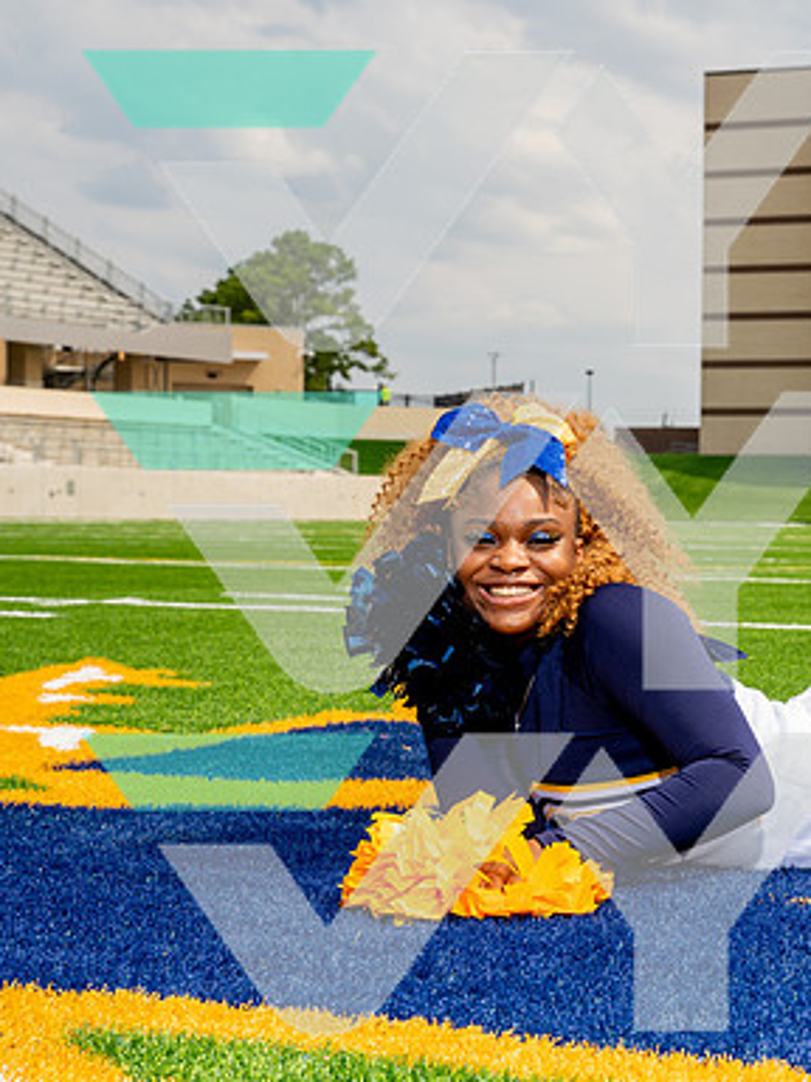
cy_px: 542
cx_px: 808
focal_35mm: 70
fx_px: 2187
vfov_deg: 27.8
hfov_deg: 20.4
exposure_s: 1/250
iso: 100
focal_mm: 47
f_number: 8
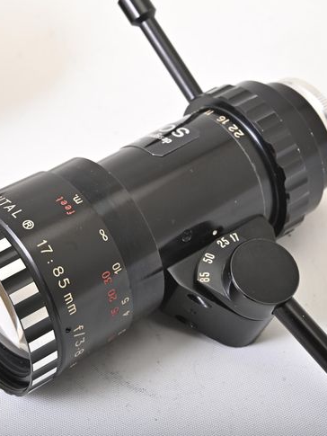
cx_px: 64
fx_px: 1347
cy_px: 167
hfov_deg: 13.8
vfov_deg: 18.3
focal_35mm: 107
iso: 100
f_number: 16
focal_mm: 60
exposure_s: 1/200
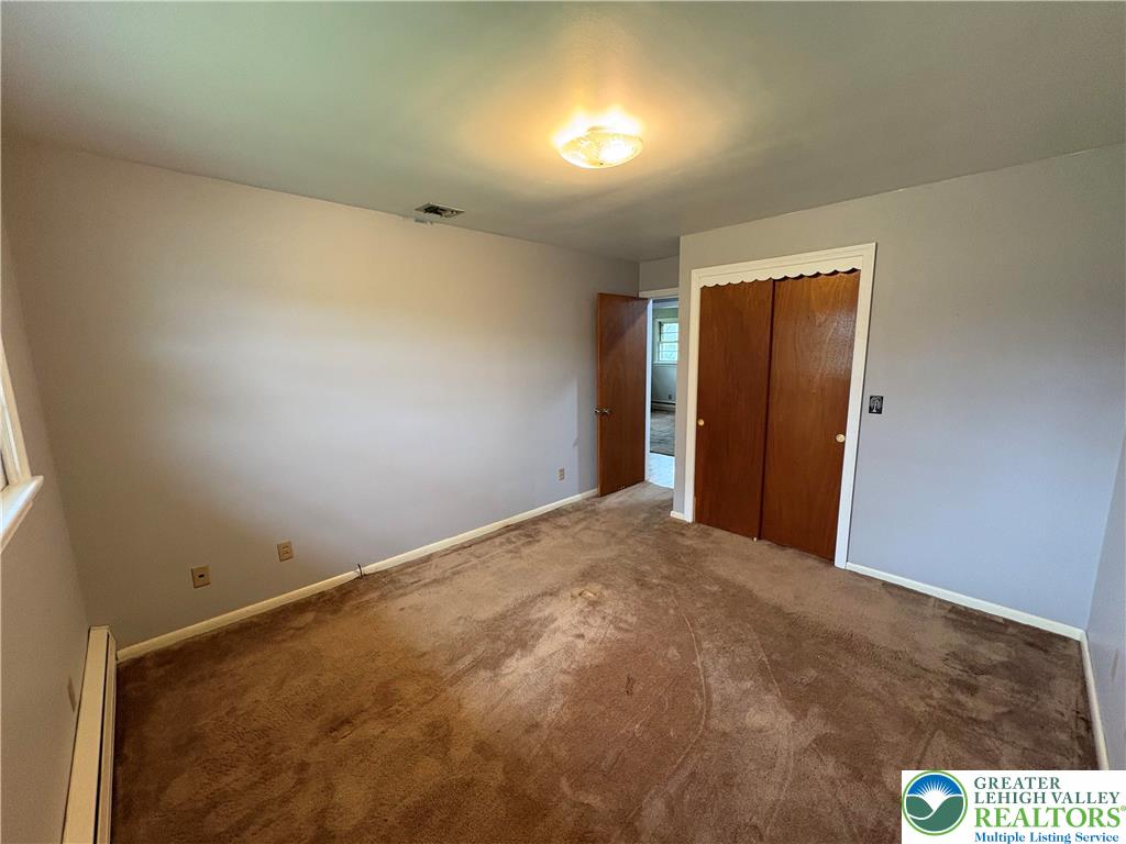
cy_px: 422
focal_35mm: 14
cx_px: 563
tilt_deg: -9.0
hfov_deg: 102.1
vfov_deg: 85.7
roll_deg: +0.1
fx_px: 455
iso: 400
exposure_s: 1/60
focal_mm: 2.22
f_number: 2.2
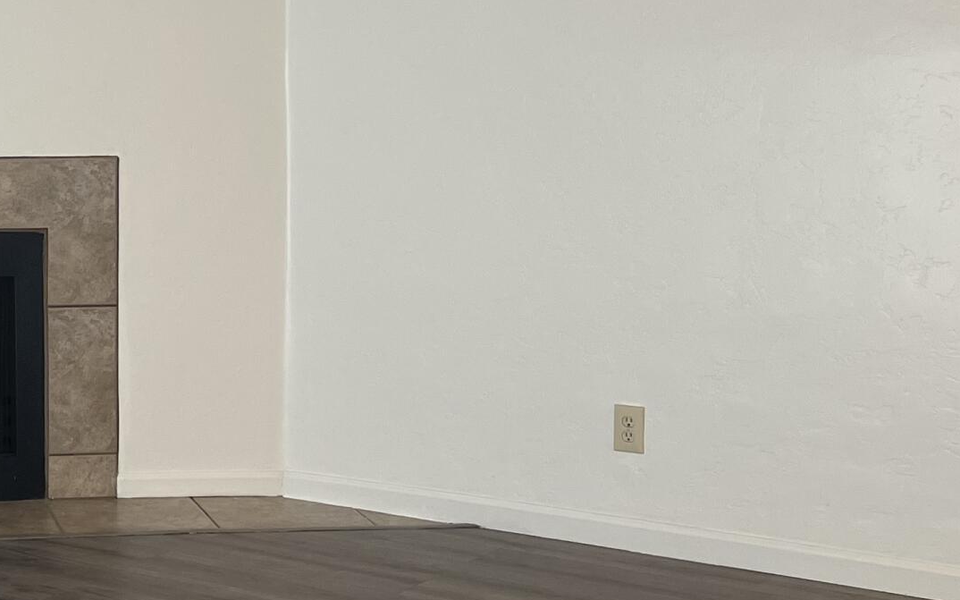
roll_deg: -0.1
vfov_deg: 16.9
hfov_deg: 25.5
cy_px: 203
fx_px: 2014
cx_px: 0
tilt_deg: -4.5
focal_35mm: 77
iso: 125
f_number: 1.6
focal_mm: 5.1
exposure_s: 1/120
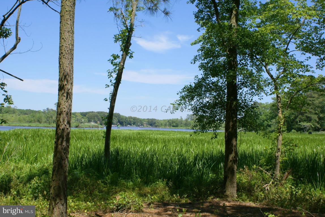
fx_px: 379
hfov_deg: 46.4
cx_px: 162
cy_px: 108
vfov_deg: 31.9
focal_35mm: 42
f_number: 14
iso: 100
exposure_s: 1/125
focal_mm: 28
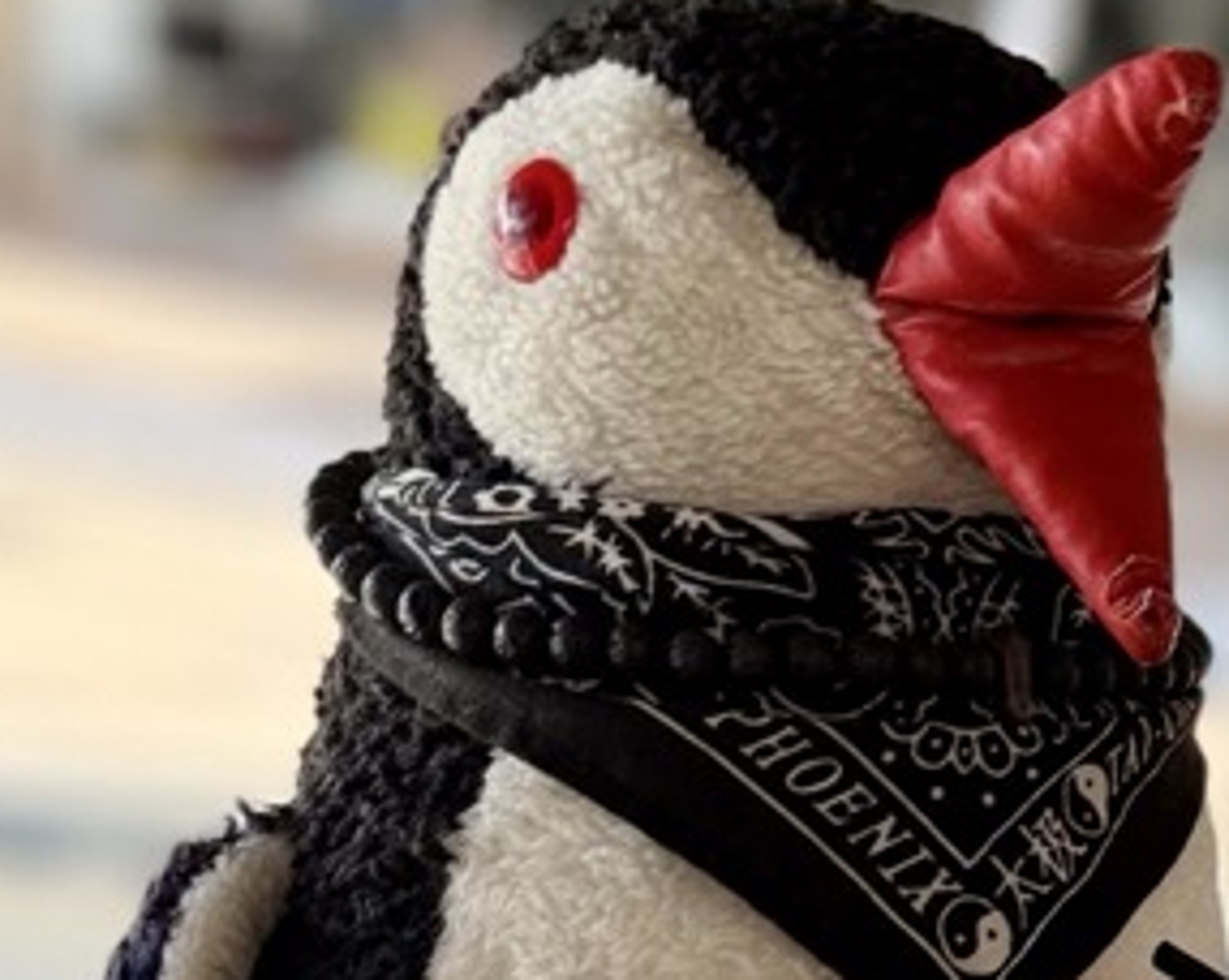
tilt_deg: -25.8
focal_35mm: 105
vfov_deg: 12.8
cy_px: 1964
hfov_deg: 16.7
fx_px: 3814
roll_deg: -11.3
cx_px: 1826
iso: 80
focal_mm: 6.76
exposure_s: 1/1005
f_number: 1.78
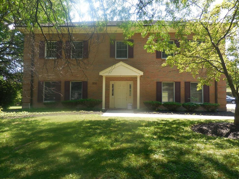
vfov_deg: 53.0
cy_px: 90
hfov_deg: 67.3
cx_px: 118
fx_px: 179
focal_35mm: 26
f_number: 3.3
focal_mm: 4.5
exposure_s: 1/250
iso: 125
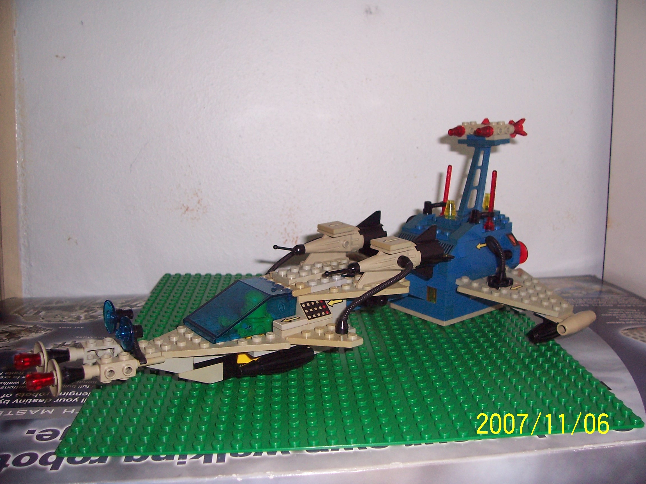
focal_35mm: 34
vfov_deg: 41.8
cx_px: 323
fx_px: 635
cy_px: 242
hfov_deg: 54.0
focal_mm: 5.6
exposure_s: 1/60
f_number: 2.7
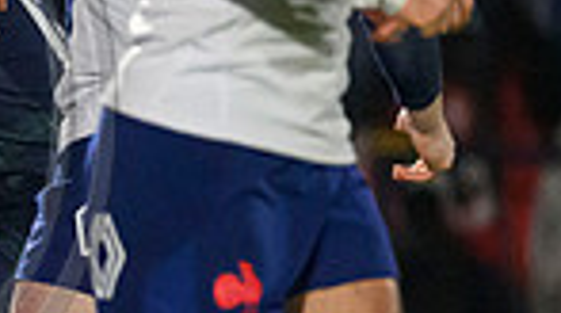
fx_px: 54766
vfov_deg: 0.3
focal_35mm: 3689
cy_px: 545
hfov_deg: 0.6
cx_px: -922
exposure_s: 1/640
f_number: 4
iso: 6400
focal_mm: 560
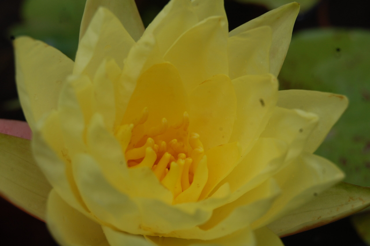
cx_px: 185
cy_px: 123
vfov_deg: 16.5
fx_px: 847
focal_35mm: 82
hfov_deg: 24.6
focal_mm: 55
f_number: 10
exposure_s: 1/400
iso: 200
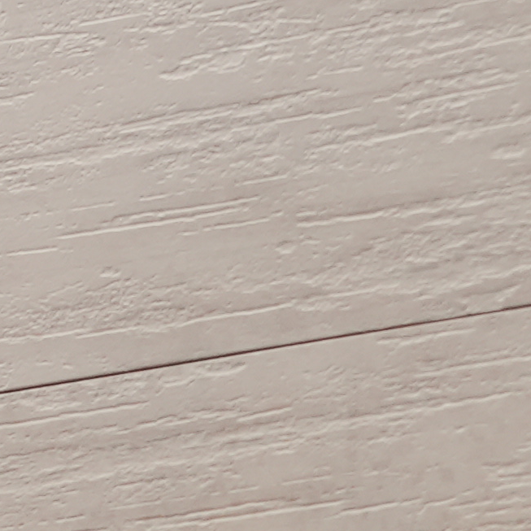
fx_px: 7758
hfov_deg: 3.9
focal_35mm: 447
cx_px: -637
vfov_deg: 3.9
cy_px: 782
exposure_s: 1/160
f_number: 5.6
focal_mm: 49
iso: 1000
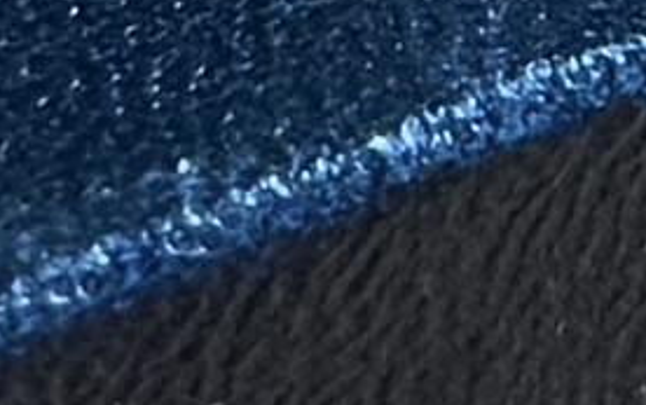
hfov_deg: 11.6
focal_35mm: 176
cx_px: -150
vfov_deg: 7.2
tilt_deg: -37.4
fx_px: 3101
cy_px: -454
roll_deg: -0.4
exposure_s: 1/120
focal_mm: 6.76
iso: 64
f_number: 1.78
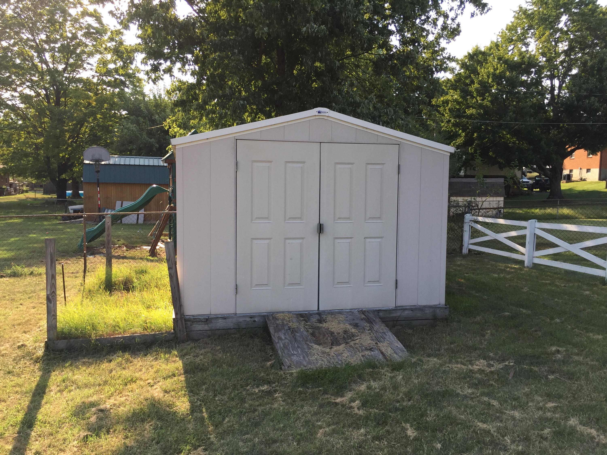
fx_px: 509
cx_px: 304
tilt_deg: -3.7
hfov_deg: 61.7
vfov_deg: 48.2
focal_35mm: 29
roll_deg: -2.5
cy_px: 228
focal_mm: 4.15
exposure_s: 1/391
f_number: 2.2
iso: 32
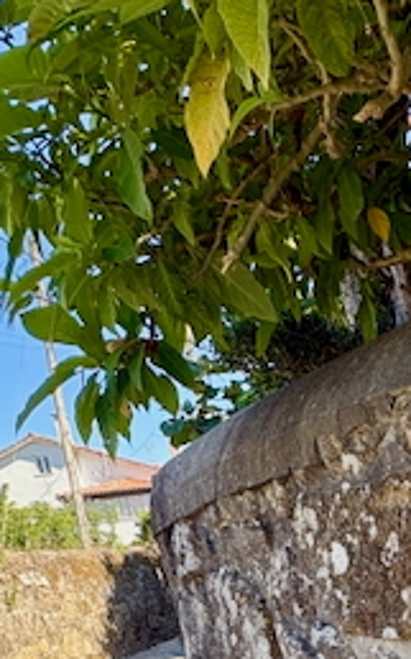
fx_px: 825
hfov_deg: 24.2
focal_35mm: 46
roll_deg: +6.7
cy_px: 731
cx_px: 546
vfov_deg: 36.5
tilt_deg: -12.7
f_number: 2.2
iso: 40
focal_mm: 2.22
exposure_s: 1/208
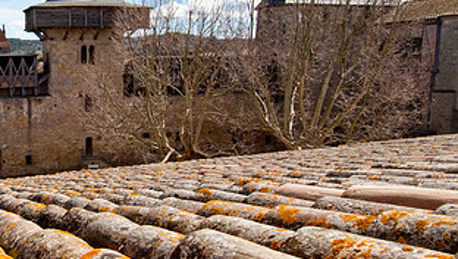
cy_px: 104
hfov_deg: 50.8
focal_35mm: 35
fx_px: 425
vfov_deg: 33.7
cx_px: 54
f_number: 13
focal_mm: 12
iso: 200
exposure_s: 1/250
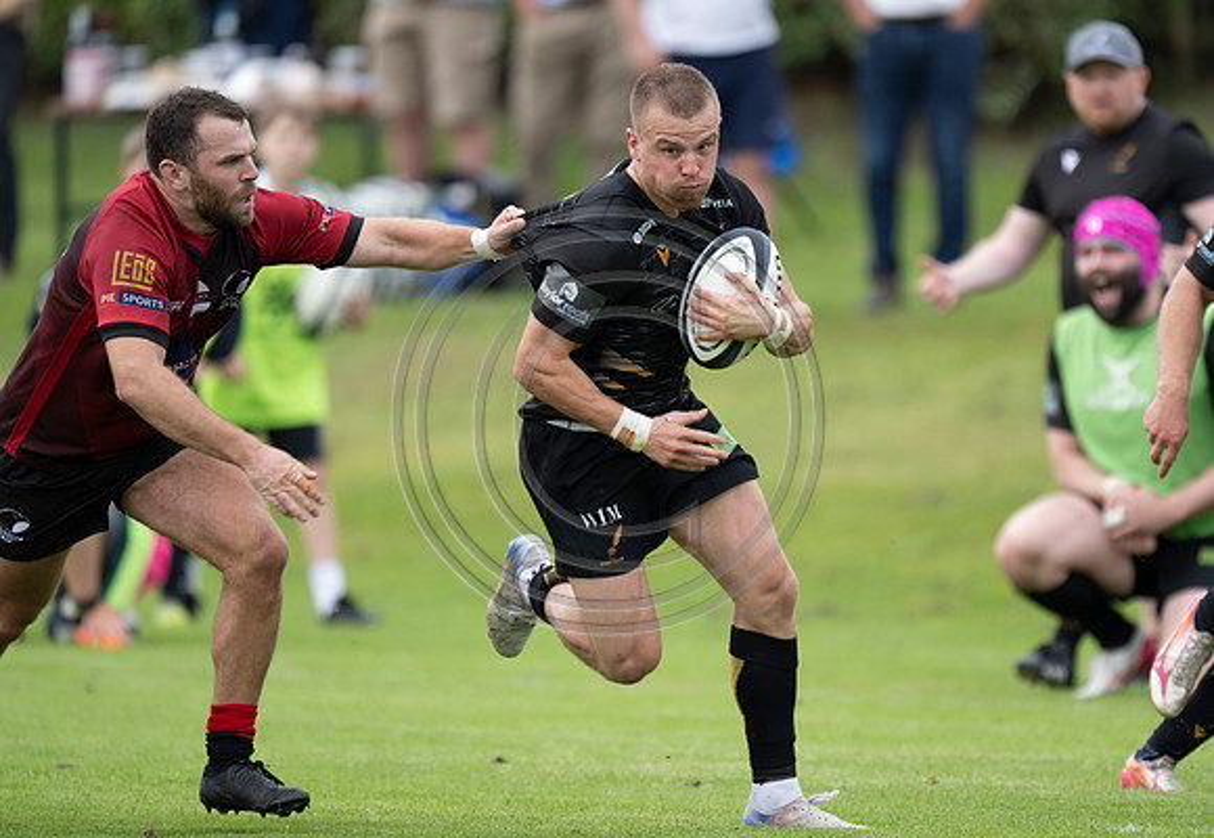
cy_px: 409
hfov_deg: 3.2
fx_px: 21680
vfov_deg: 2.2
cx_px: 600
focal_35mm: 636
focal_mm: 560
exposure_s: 1/1250
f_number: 4
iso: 500
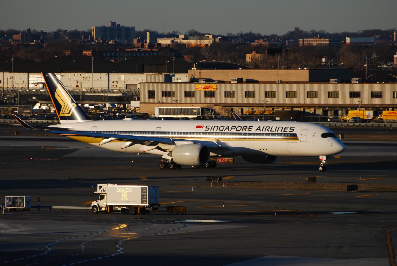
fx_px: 3229
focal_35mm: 292
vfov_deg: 4.7
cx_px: 198
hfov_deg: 7.0
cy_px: 133
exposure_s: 1/800
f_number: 5.3
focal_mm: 195
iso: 125
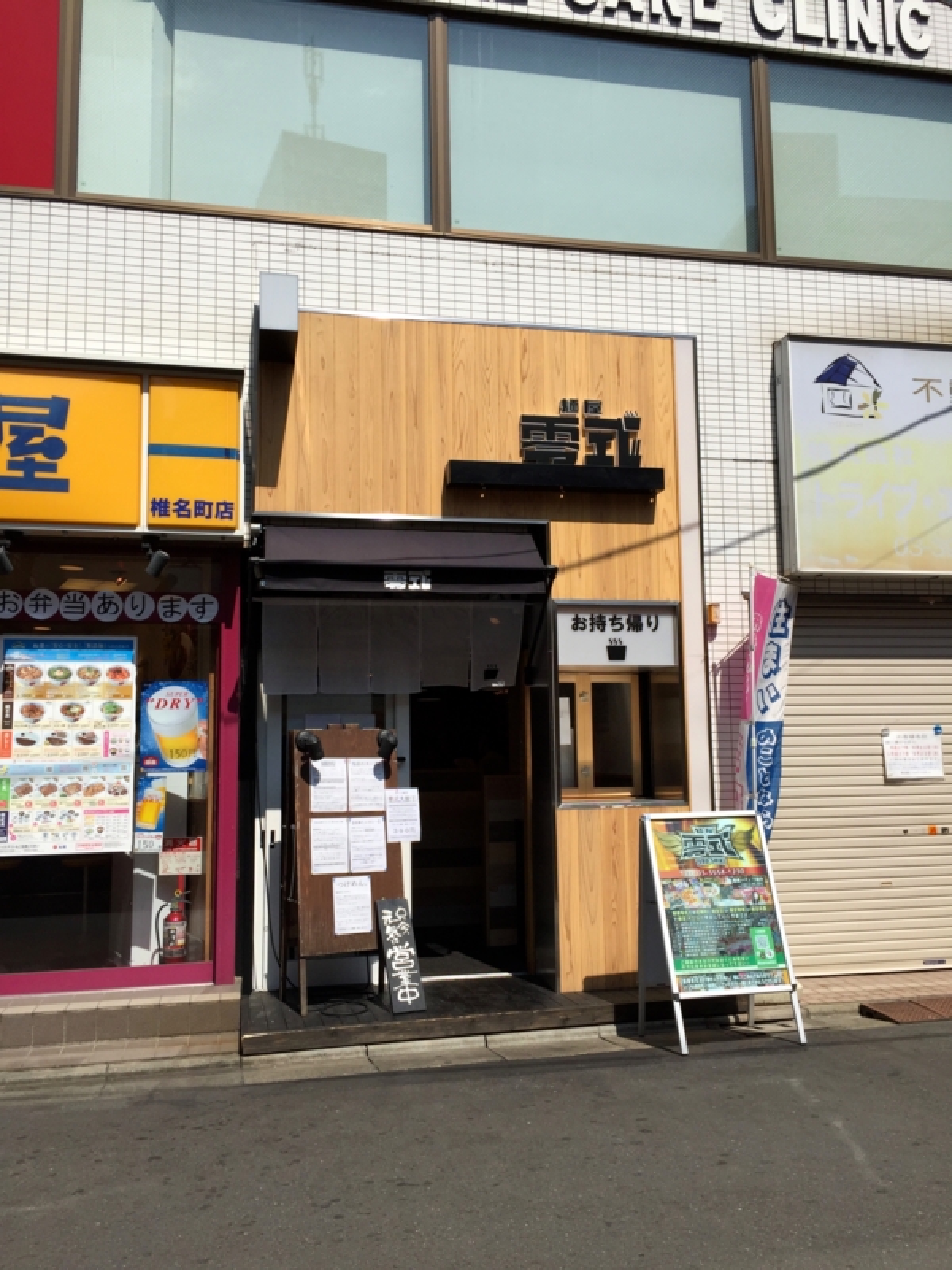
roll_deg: +0.8
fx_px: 1063
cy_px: 635
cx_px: 476
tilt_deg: +6.9
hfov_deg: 48.2
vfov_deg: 61.7
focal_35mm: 29
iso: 32
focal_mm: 4.15
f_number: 2.2
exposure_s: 1/3300
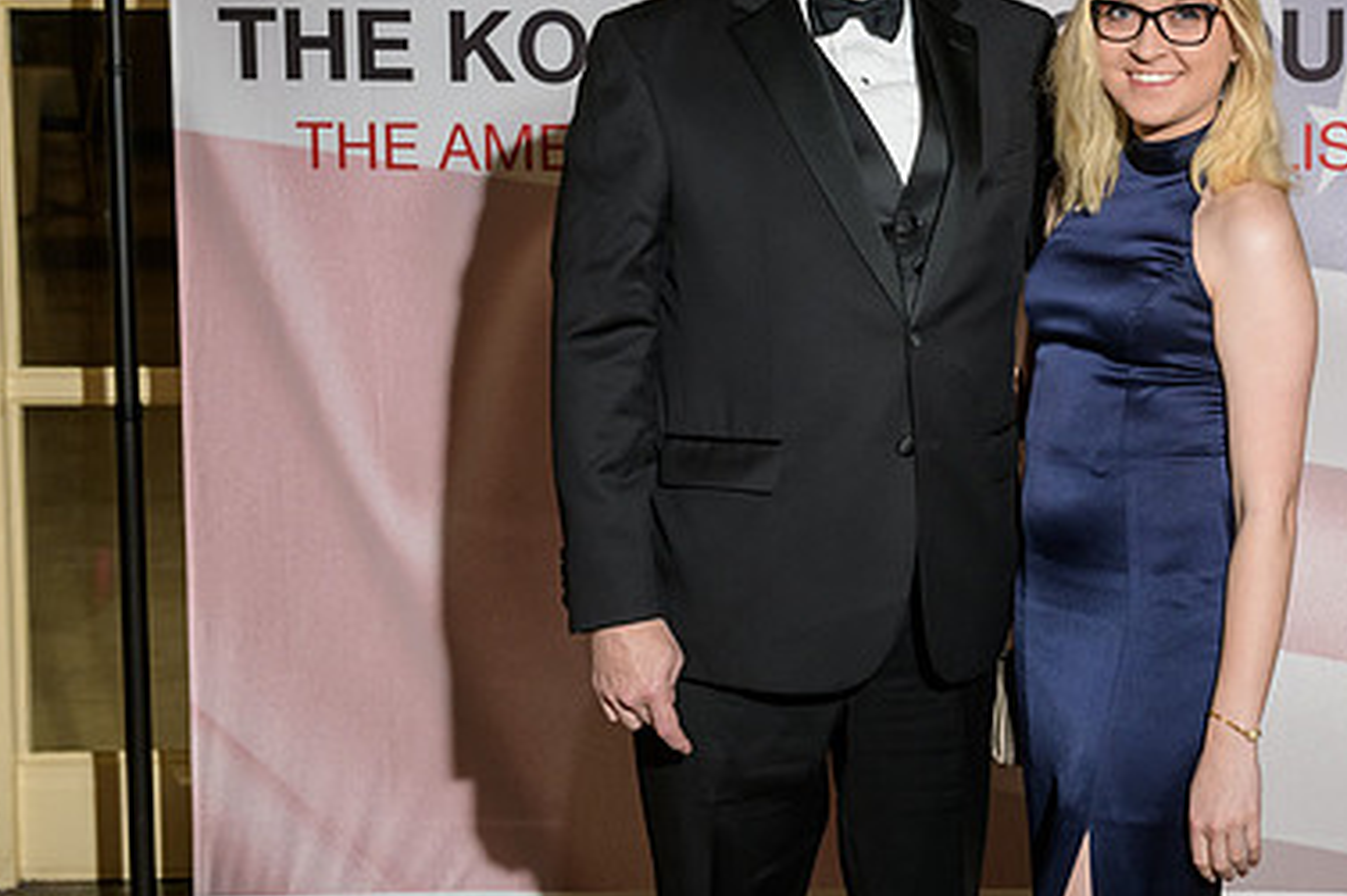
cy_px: 227
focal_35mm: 77
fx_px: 2880
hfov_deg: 26.1
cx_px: 922
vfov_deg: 17.6
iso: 800
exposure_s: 1/100
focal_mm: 50
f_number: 5
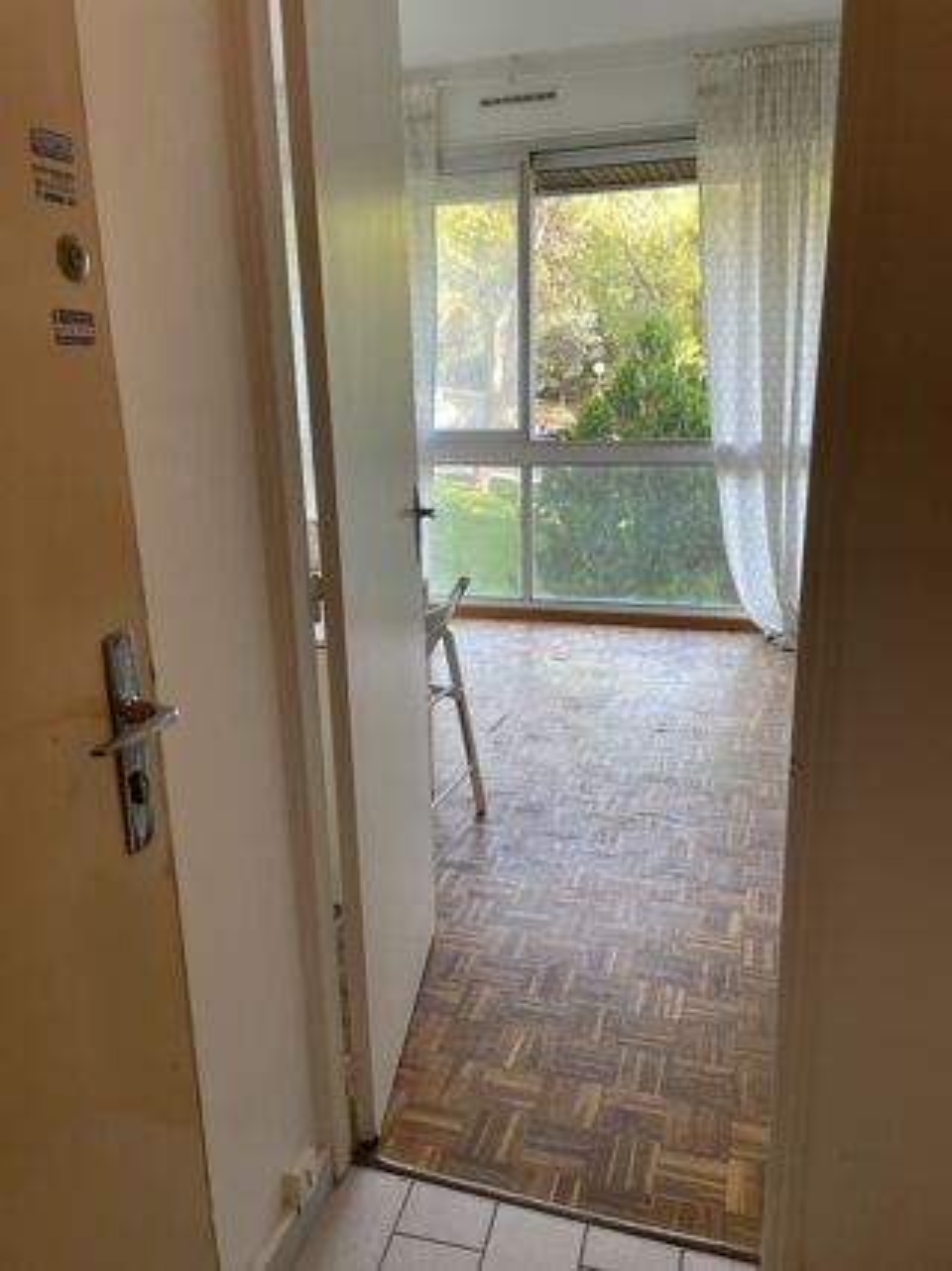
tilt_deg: -13.1
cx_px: 476
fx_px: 954
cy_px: 636
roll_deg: +2.4
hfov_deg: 53.0
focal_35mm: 26
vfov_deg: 67.3
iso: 80
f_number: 1.6
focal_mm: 4.2
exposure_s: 1/100
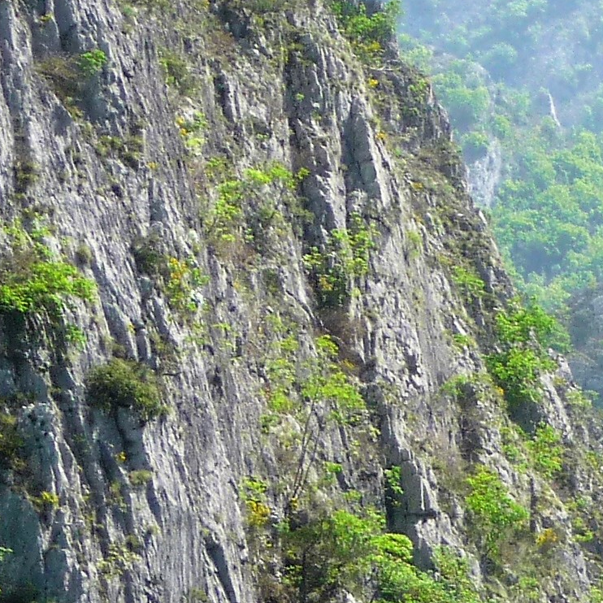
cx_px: 1047
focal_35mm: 276
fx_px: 5439
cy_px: 578
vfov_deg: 6.3
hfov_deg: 6.2
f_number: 4.5
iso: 100
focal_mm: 11.3
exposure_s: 1/320
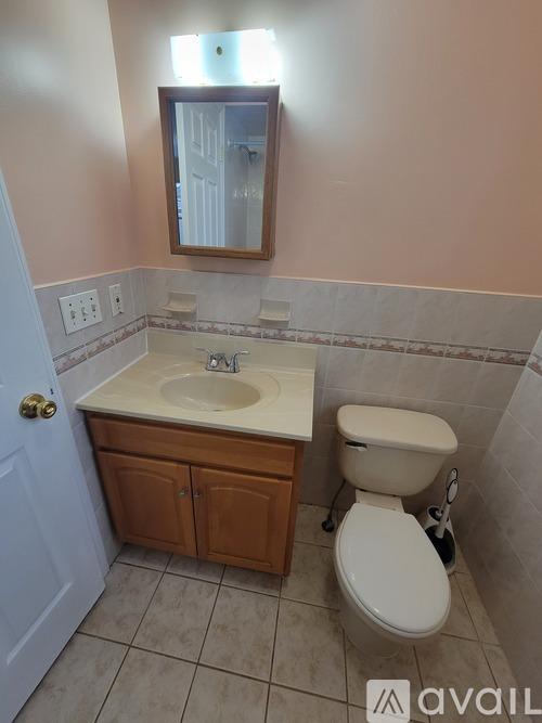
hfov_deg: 89.9
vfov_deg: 106.2
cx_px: 271
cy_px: 362
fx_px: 271
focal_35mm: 13
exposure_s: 1/60
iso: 160
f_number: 2.2
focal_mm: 2.2
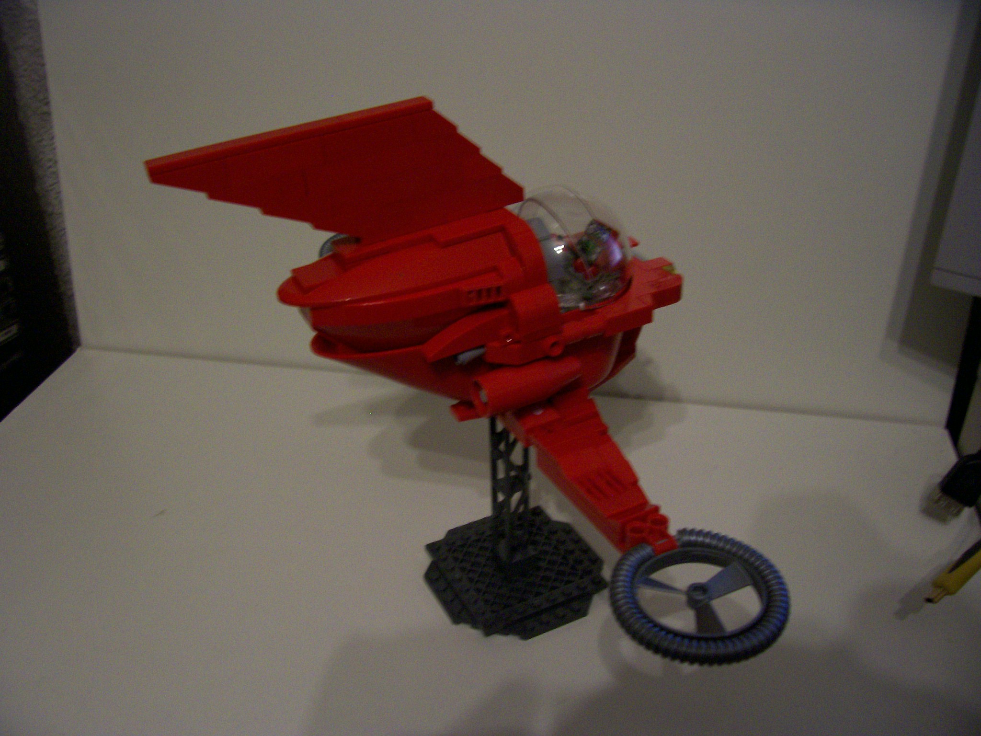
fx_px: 964
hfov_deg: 54.0
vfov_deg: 41.8
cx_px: 490
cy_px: 368
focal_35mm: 34
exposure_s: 1/8
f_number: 2.7
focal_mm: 5.6
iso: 160
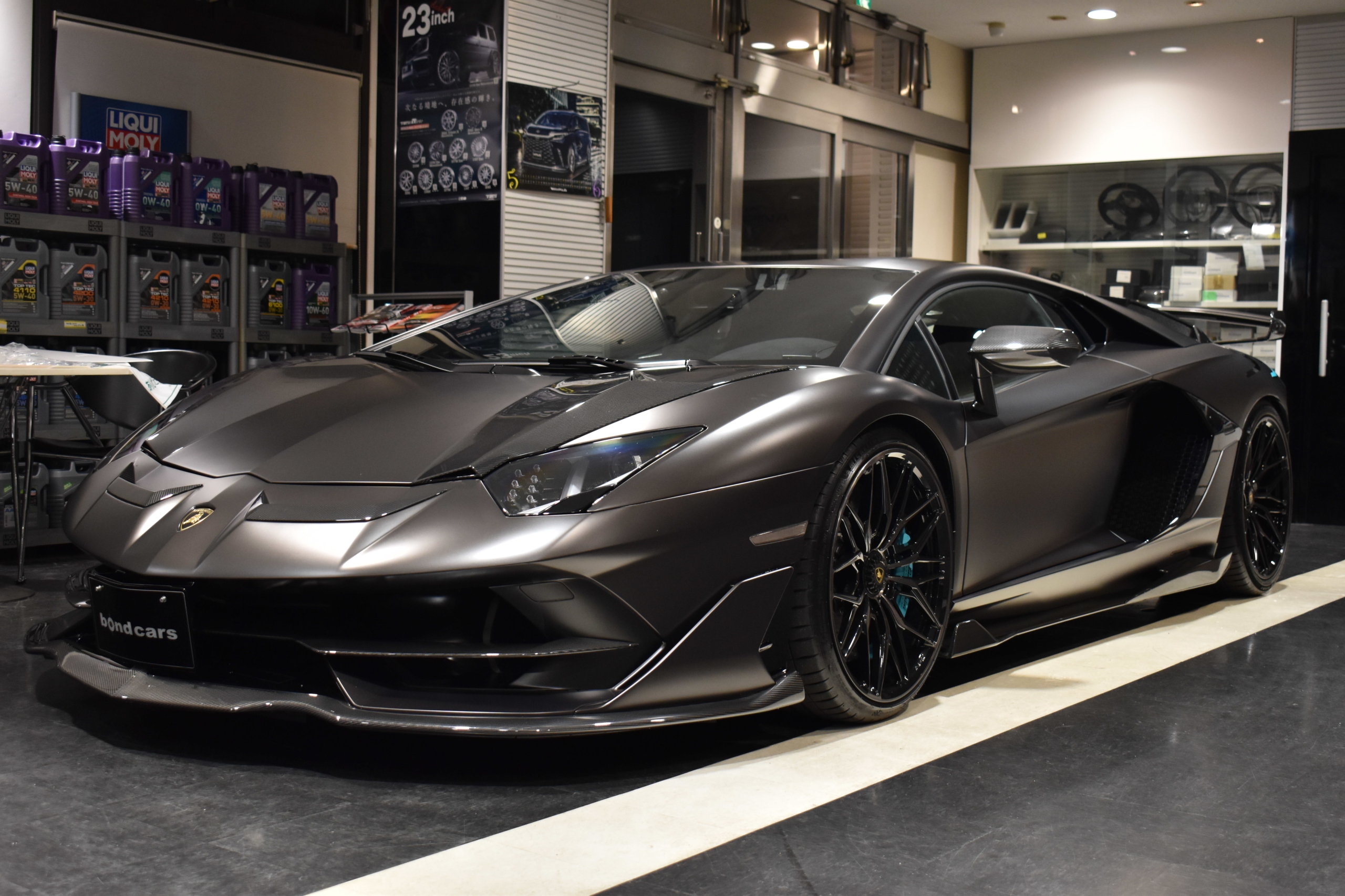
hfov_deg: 46.4
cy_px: 448
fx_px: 1569
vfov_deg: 31.9
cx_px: 672
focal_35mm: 42
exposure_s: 1/50
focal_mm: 28
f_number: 4.2
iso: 900
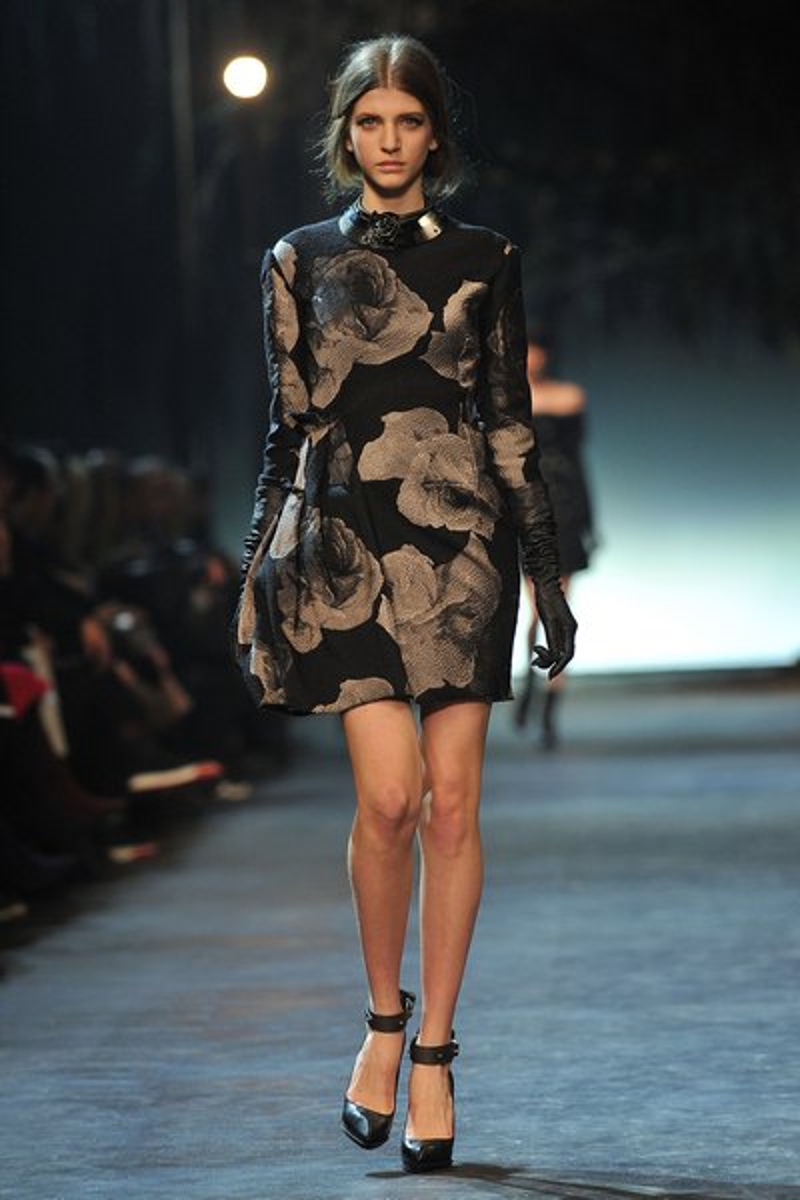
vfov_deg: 10.3
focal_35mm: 200
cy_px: 600
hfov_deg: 6.9
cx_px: 400
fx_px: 6666
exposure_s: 1/800
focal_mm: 200
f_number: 3.5
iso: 2500
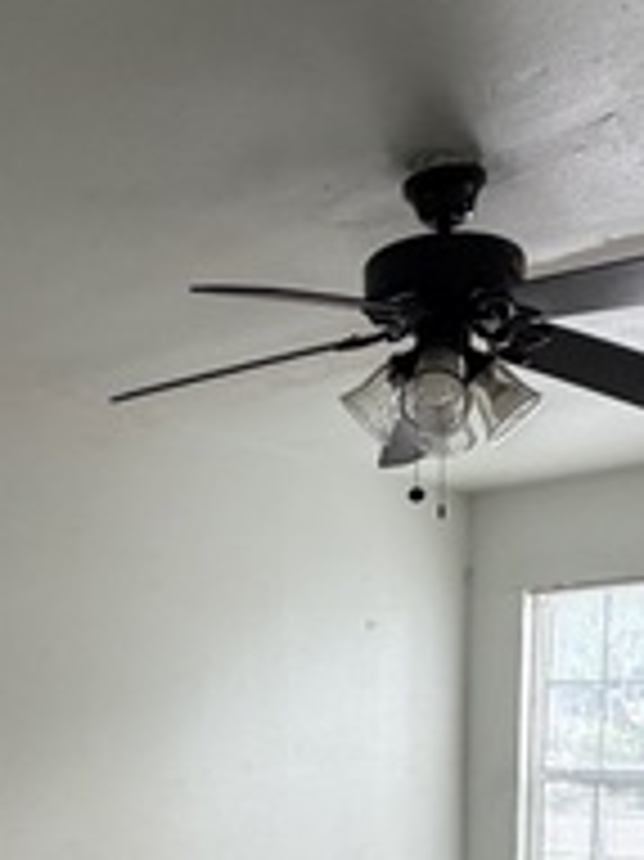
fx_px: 1167
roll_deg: +1.6
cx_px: 324
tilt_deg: -12.9
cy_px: 1013
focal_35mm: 47
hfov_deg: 30.8
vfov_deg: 33.5
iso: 320
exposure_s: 1/83
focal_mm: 2.22
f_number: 2.2
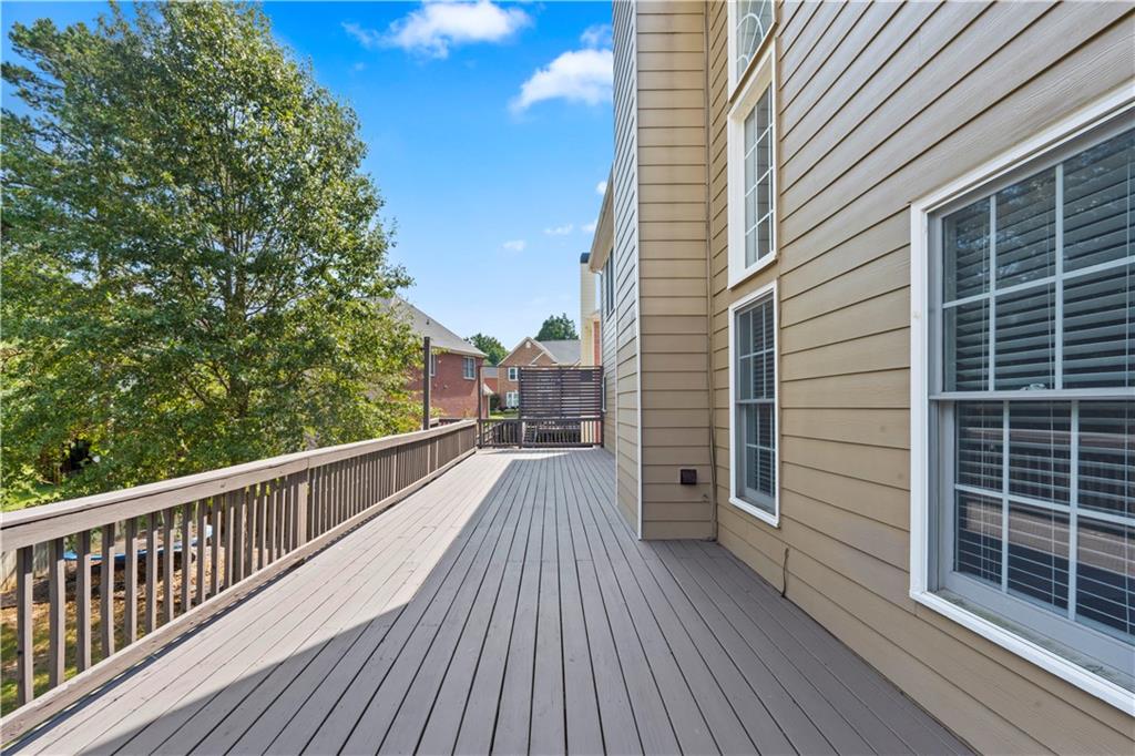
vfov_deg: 73.7
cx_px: 568
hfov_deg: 96.8
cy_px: 378
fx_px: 504
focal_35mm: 16
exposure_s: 1/15
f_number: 11
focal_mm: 16
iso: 100
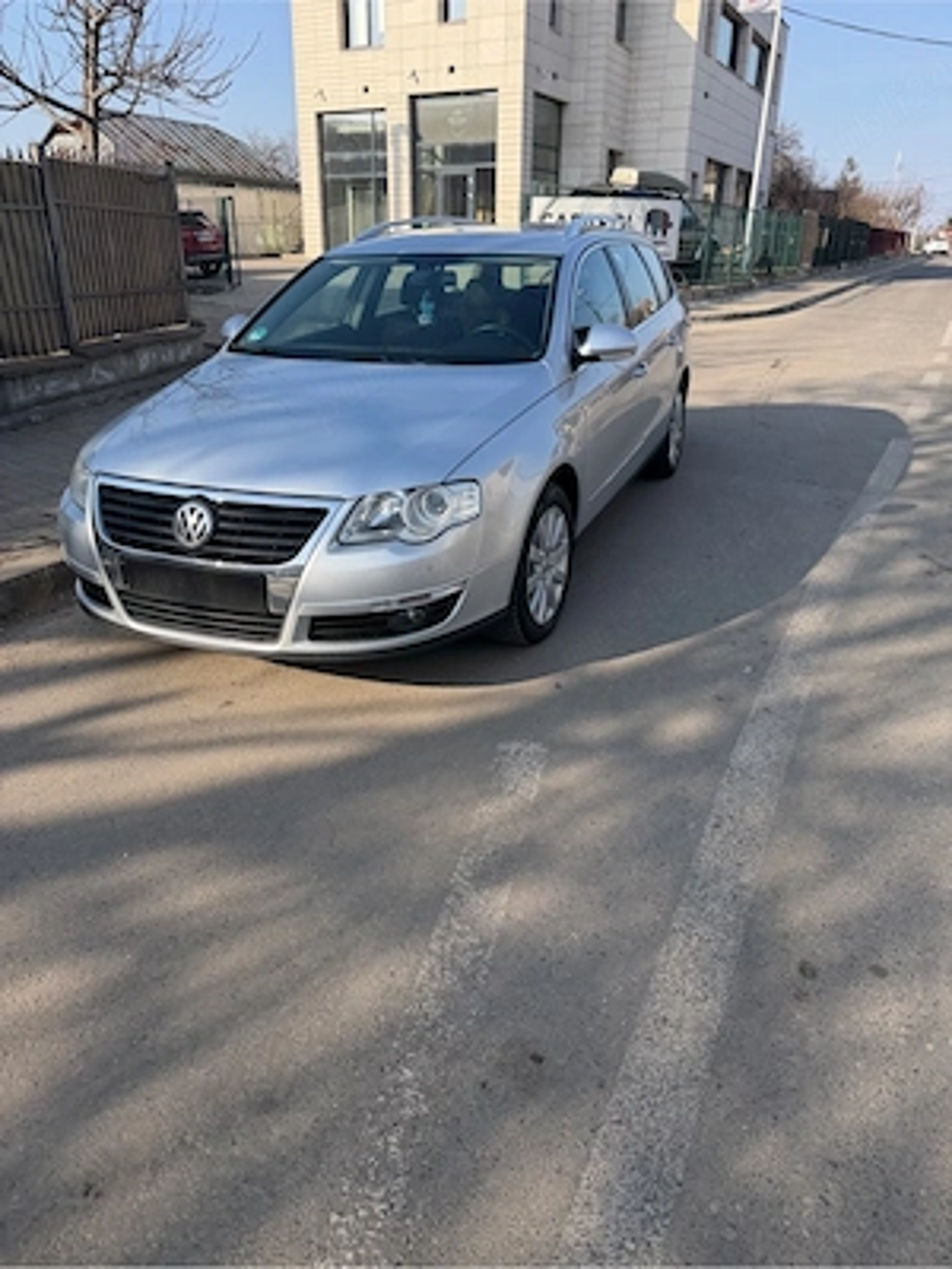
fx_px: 880
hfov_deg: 56.8
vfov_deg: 71.6
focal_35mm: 24
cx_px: 476
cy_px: 634
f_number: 1.78
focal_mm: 6.76
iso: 80
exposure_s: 1/2299
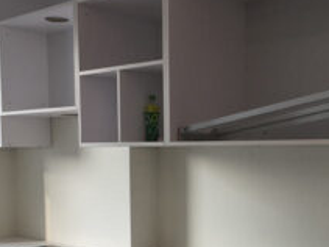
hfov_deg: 34.8
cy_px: 200
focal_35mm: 55
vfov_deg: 26.0
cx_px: 198
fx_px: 522
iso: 32
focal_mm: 4.15
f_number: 2.2
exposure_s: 1/100
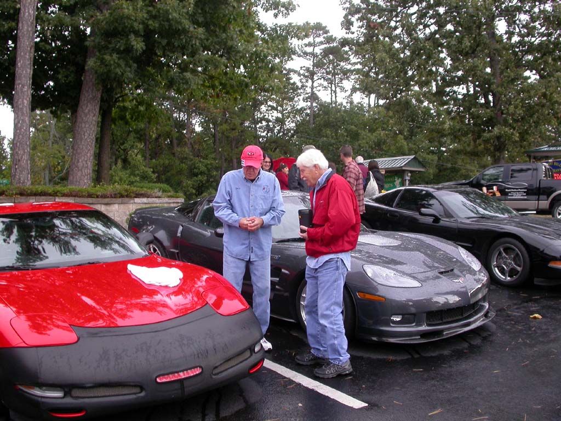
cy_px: 210
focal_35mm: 38
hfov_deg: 49.0
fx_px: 616
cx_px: 280
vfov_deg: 37.7
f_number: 3.7
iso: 100
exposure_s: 1/69.3
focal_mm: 7.85
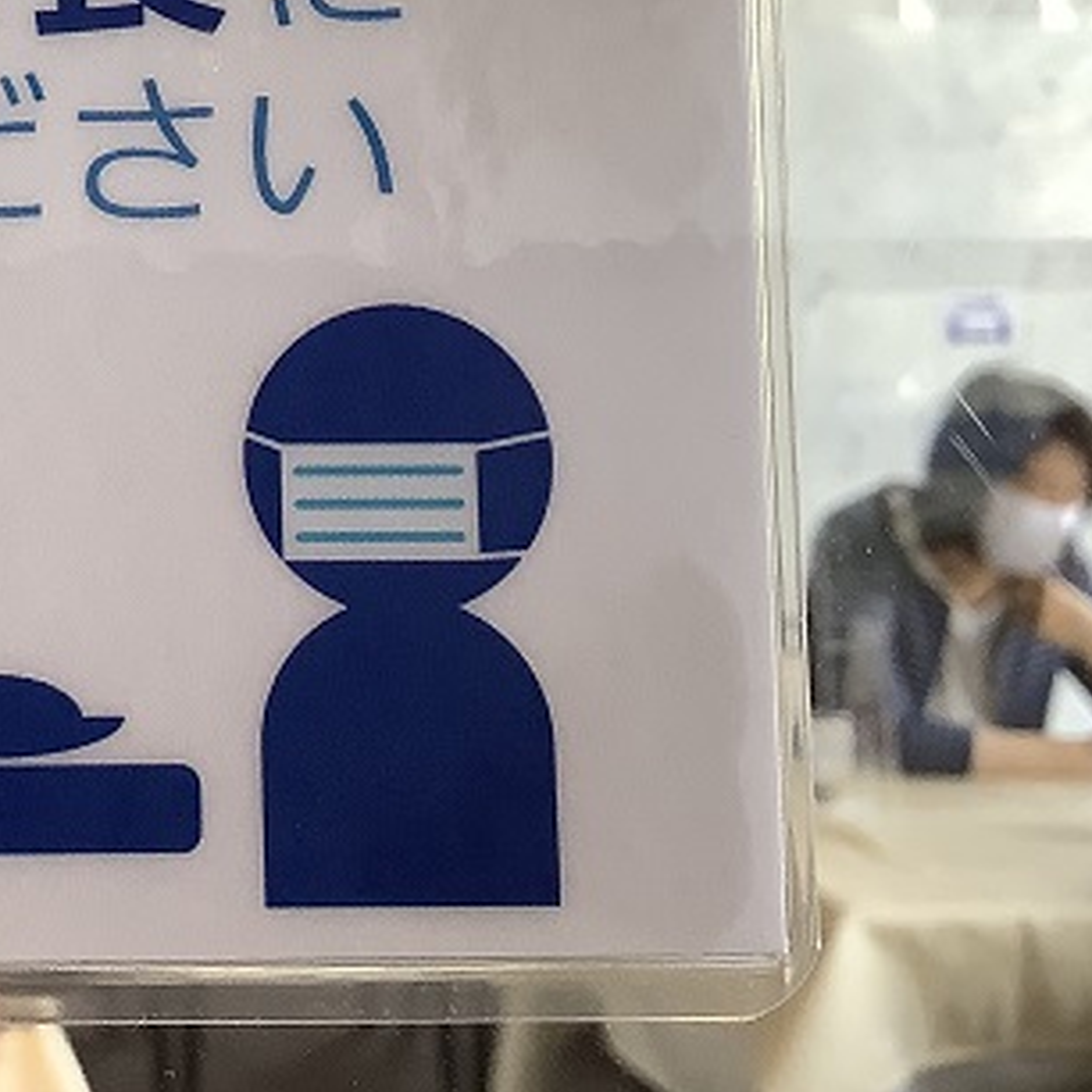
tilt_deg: +4.3
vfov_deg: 23.0
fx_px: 2605
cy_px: 79
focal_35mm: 73
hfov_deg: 22.4
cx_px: -107
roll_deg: -0.1
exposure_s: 1/100
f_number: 2.4
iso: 64
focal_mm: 3.3
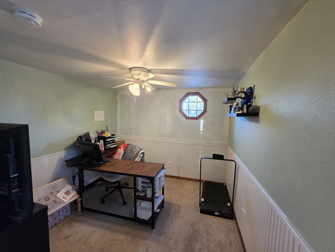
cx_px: 168
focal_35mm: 13
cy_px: 126
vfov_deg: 89.9
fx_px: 126
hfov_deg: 106.2
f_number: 1.9
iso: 200
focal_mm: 2.2
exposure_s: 1/60
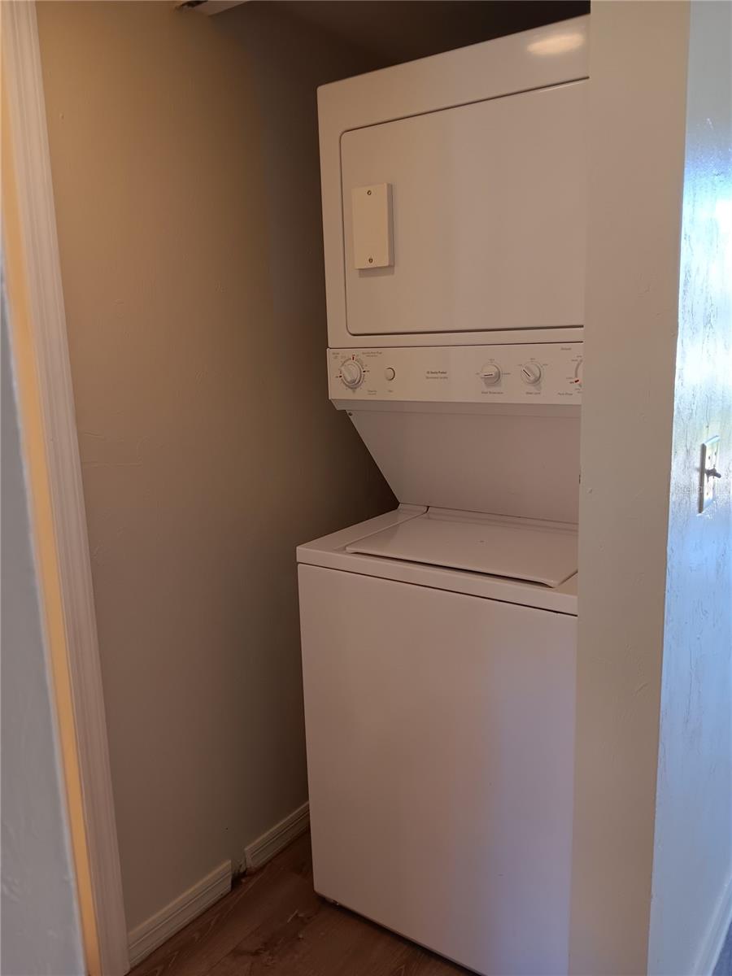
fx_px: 733
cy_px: 488
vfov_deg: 67.3
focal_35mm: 26
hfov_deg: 53.1
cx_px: 366
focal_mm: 3.98
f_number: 1.8
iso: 80
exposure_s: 1/41.7
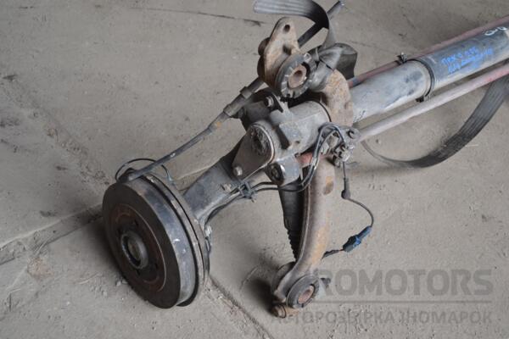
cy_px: 170
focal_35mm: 52
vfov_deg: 25.8
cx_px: 254
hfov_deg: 37.9
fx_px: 742
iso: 400
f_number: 5
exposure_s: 1/60
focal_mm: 35
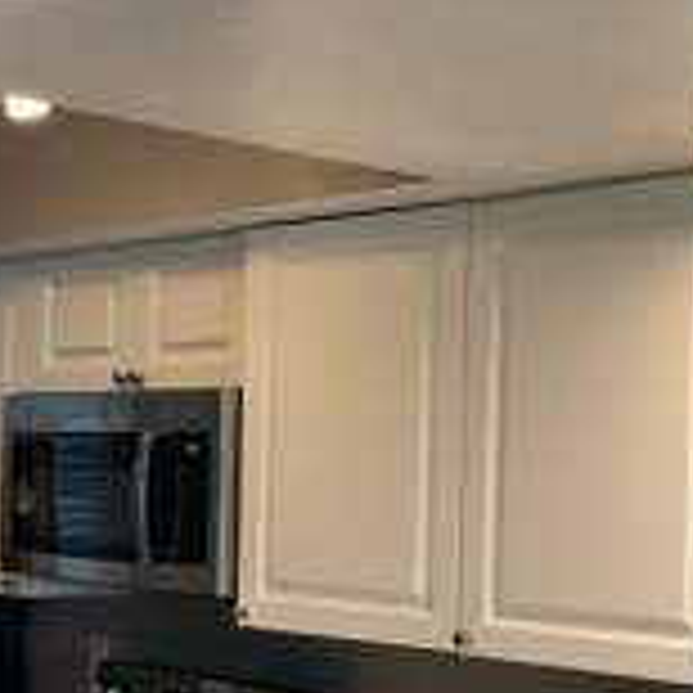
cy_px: 502
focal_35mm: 80
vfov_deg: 21.5
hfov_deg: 21.5
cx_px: 180
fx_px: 1812
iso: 64
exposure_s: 1/60
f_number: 1.8
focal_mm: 3
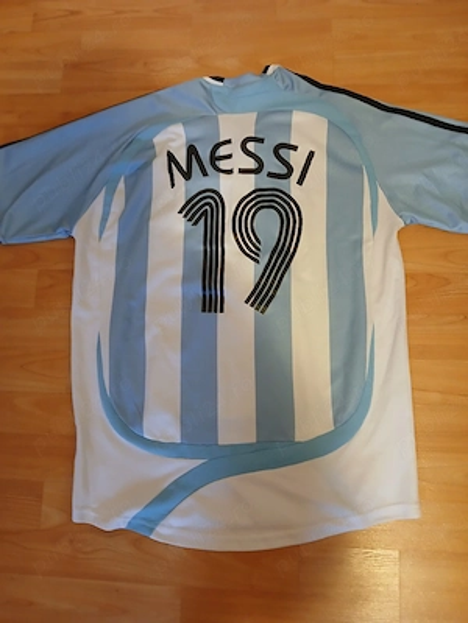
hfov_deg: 53.1
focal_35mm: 26
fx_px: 469
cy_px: 312
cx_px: 234
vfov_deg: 67.3
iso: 400
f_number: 1.8
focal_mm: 3.98
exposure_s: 1/25.1
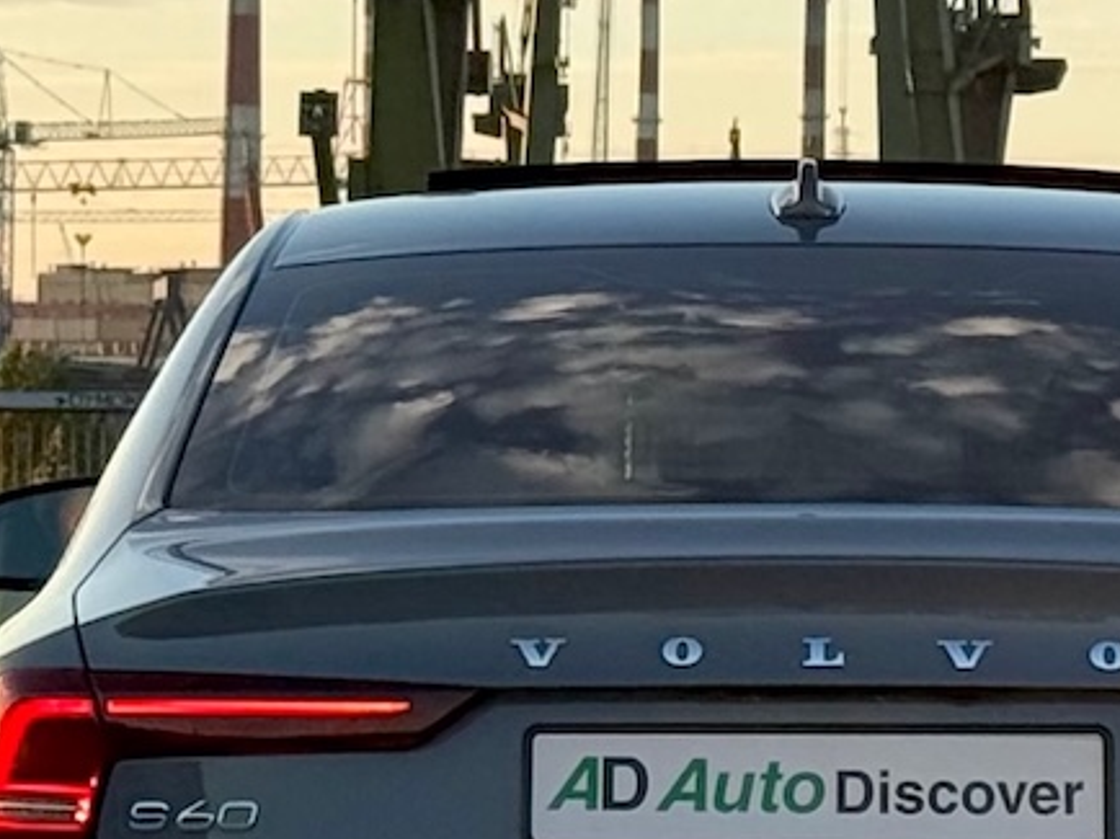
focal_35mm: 166
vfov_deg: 8.9
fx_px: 5368
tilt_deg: +0.3
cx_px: 818
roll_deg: -0.2
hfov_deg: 11.9
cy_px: 662
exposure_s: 1/2577
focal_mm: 6.76
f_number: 1.78
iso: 64
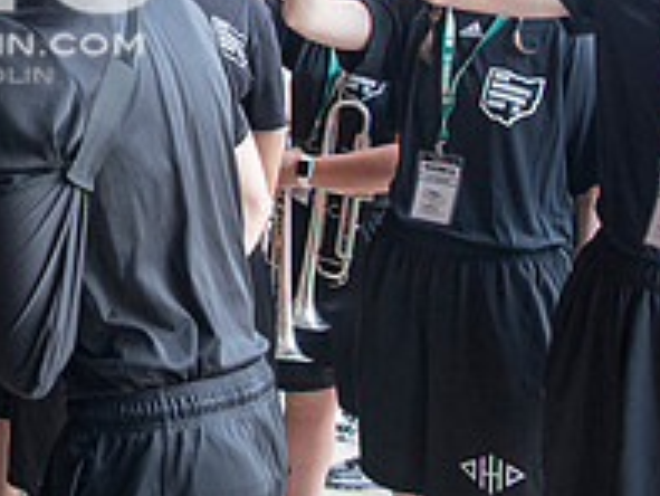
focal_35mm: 68
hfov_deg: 26.1
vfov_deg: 20.4
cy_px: -75
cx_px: -87
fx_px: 1297
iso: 2500
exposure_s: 1/250
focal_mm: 24
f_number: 5
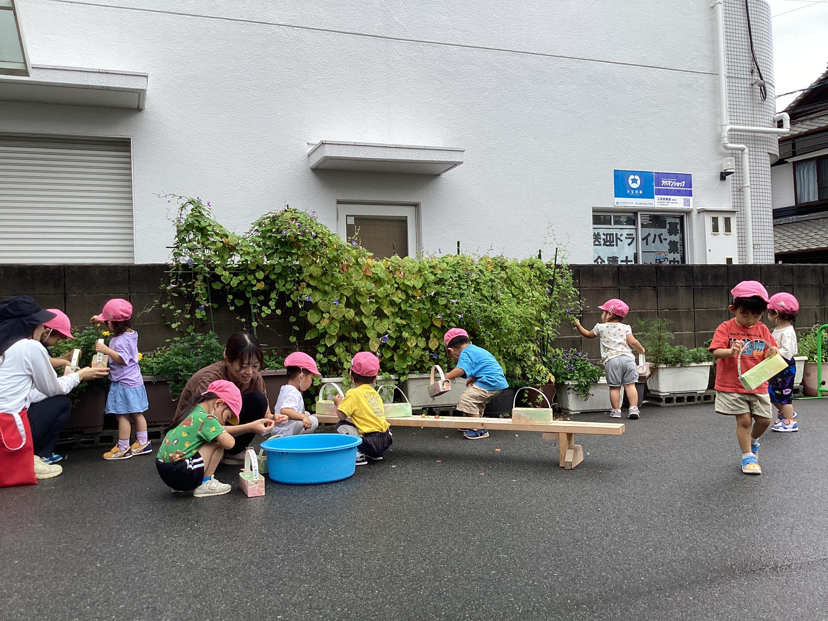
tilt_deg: +1.9
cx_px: 414
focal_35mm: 31
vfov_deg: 45.4
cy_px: 310
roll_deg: +1.3
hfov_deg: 58.4
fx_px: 742
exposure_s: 1/532
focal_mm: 3.3
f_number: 2.4
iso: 25
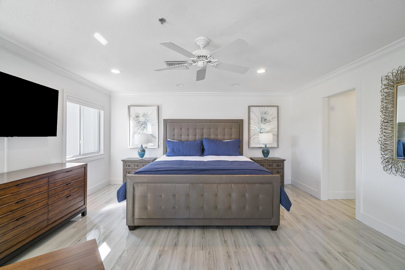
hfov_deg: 100.4
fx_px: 169
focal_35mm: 15
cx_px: 202
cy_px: 135
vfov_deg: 77.3
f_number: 11
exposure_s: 1/13
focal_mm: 10
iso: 160
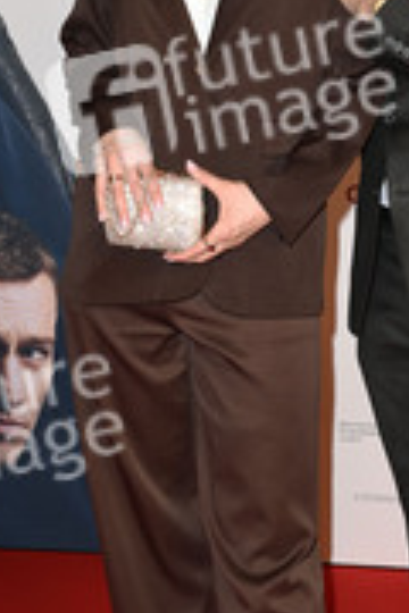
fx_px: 1704
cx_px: 320
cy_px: 266
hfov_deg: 13.6
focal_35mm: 100
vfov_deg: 20.4
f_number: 6.3
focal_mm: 45
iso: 500
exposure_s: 1/200
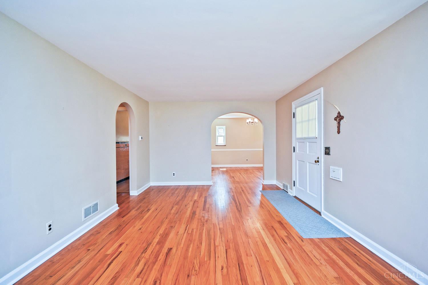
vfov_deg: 81.2
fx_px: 166
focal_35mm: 14
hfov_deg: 104.3
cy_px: 142
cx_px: 214
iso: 360
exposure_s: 1/60
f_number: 4
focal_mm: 14
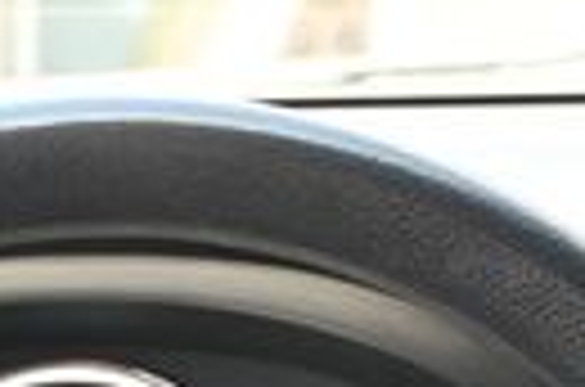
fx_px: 3294
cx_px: 126
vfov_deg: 6.4
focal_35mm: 203
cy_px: 950
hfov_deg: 10.1
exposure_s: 1/125
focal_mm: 27.5
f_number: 4.5
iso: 720
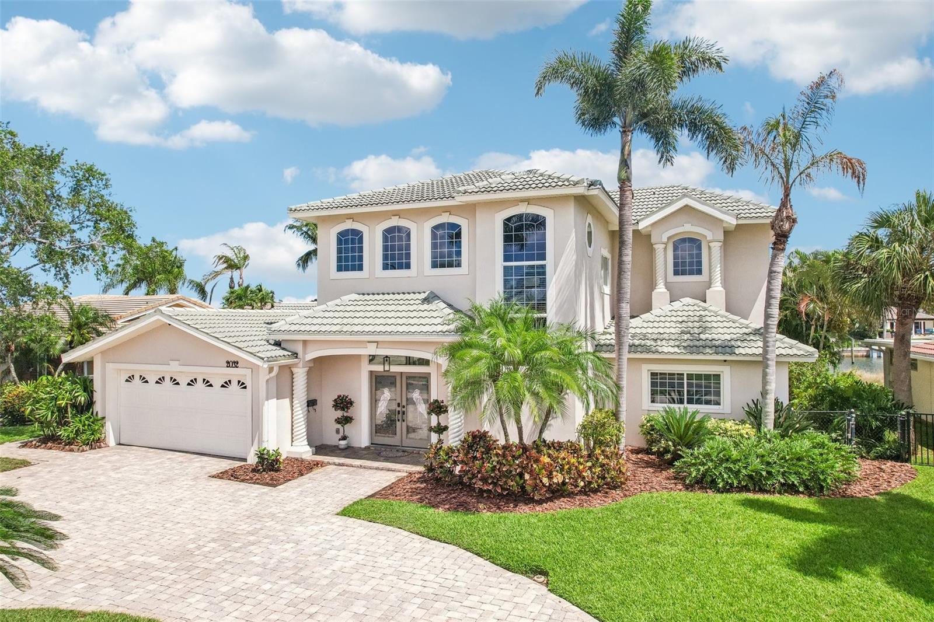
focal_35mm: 22
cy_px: 311
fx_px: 571
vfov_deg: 57.2
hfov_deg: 78.6
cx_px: 467
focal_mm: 8.4
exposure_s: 1/1600
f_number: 2.8
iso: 400
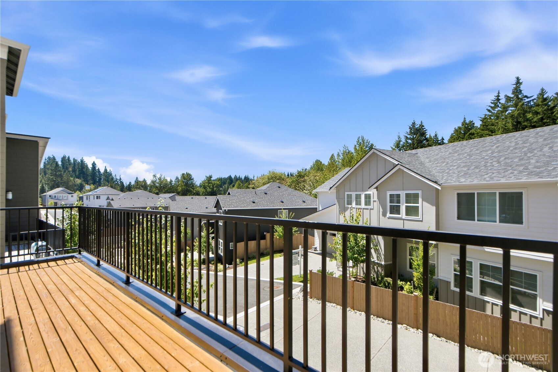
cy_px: 186
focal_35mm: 16
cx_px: 279
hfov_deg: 96.7
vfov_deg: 73.7
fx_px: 248
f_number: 9
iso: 400
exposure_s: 1/125
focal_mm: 16
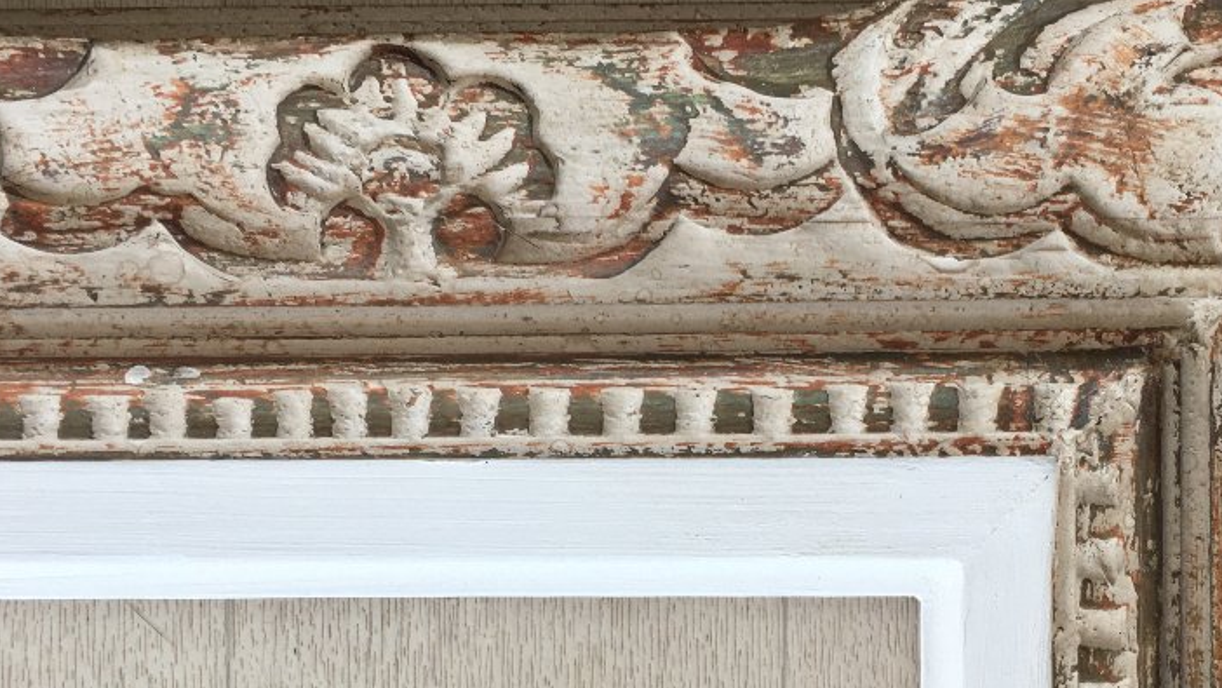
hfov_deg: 38.2
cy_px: 529
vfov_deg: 22.0
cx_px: 776
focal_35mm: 54
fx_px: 1750
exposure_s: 1/100
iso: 40
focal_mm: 4.15
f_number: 2.2
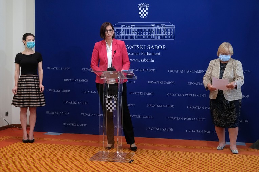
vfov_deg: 26.5
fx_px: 367
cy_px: 86
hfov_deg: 38.9
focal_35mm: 51
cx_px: 130
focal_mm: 34.2
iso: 2000
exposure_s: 1/125
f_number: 3.6
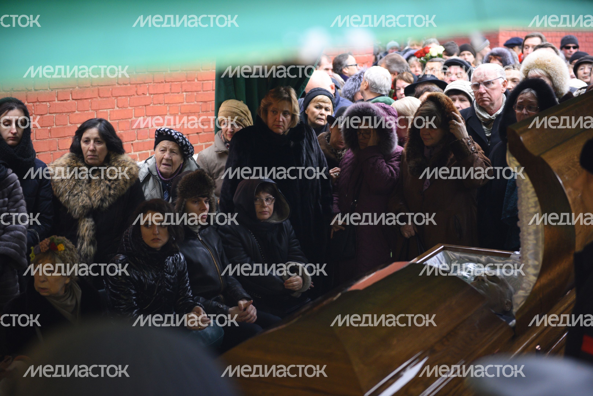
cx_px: 296
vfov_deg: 19.5
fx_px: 1153
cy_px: 198
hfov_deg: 28.8
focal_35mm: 70
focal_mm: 70
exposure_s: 1/80
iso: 1600
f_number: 2.8
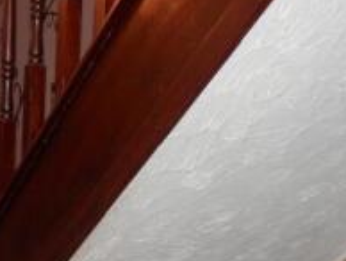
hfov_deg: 25.0
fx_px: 751
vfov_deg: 18.9
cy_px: 287
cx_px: 17
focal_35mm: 75
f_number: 3
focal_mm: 4.5
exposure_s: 1/30
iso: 100
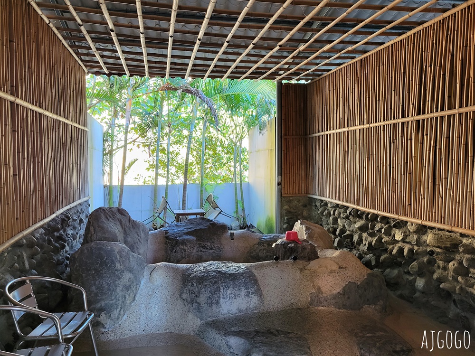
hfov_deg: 67.3
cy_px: 178
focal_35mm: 26
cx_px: 238
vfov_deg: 53.1
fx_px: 357
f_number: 1.8
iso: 250
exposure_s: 1/39
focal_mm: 5.4
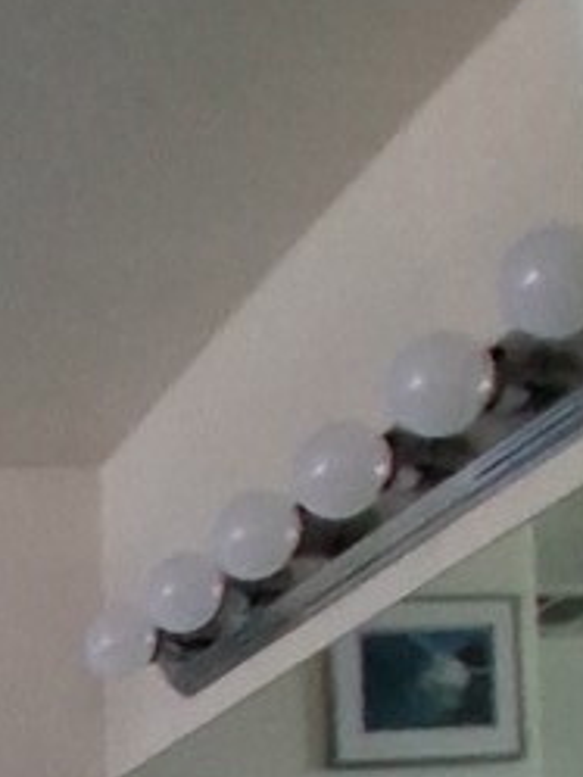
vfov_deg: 20.0
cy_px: 1407
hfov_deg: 16.1
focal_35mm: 70
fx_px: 1571
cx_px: -602
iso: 640
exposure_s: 1/24
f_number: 2.2
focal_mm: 1.4
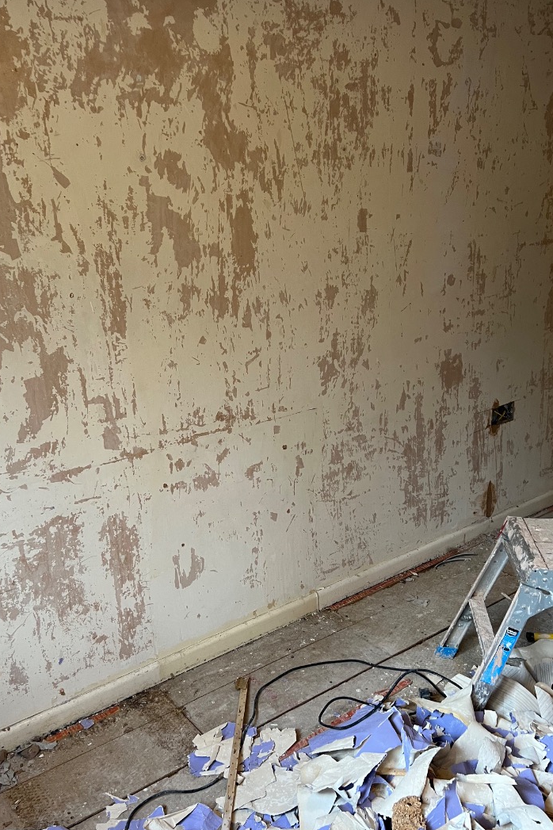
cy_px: 434
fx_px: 714
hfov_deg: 42.0
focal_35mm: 31
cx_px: 206
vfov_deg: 60.3
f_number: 1.5
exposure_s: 1/80
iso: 125
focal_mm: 5.7
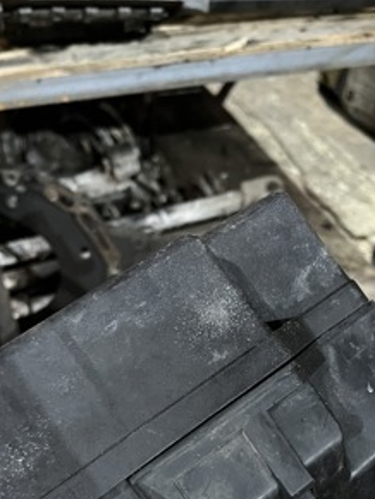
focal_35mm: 43
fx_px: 620
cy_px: 411
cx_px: 181
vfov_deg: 41.6
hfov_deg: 33.6
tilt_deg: -45.2
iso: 640
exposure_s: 1/25
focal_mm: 5.1
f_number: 1.6
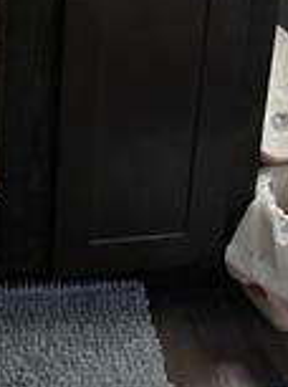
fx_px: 1214
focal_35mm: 109
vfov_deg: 17.8
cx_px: 149
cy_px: 46
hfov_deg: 13.5
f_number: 1.6
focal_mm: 5.1
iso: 400
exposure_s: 1/60
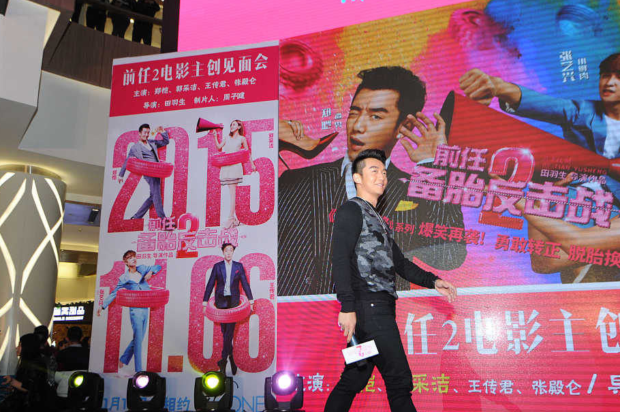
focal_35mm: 29
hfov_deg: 63.6
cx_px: 339
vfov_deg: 44.6
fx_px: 499
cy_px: 253
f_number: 5.6
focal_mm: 22
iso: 1250
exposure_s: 1/200
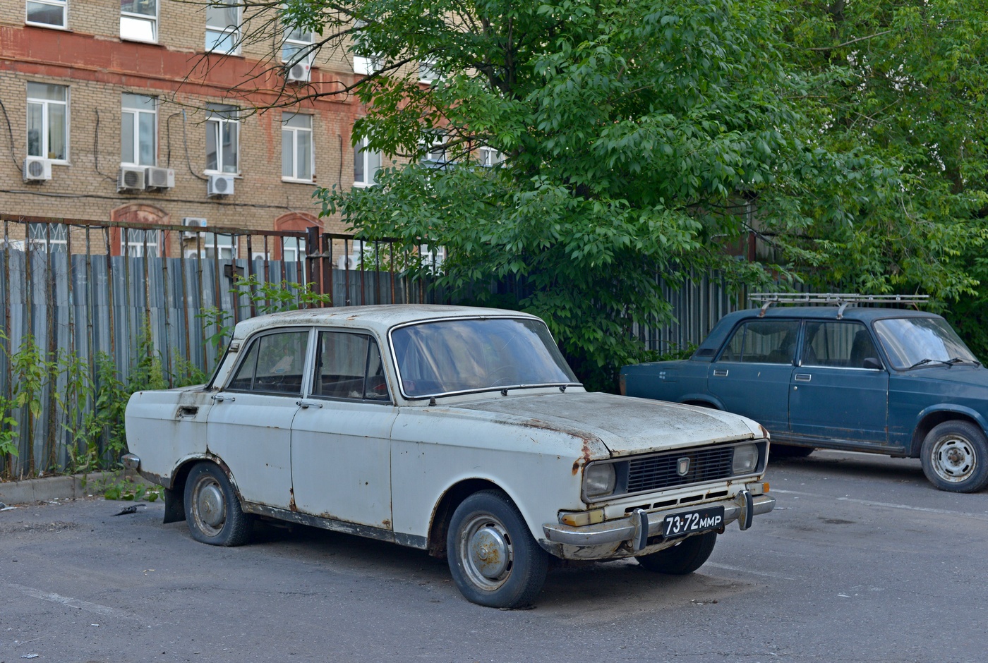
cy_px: 332
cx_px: 494
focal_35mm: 50
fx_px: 1375
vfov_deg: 27.1
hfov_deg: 39.5
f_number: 5.6
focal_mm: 50
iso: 400
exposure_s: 1/250
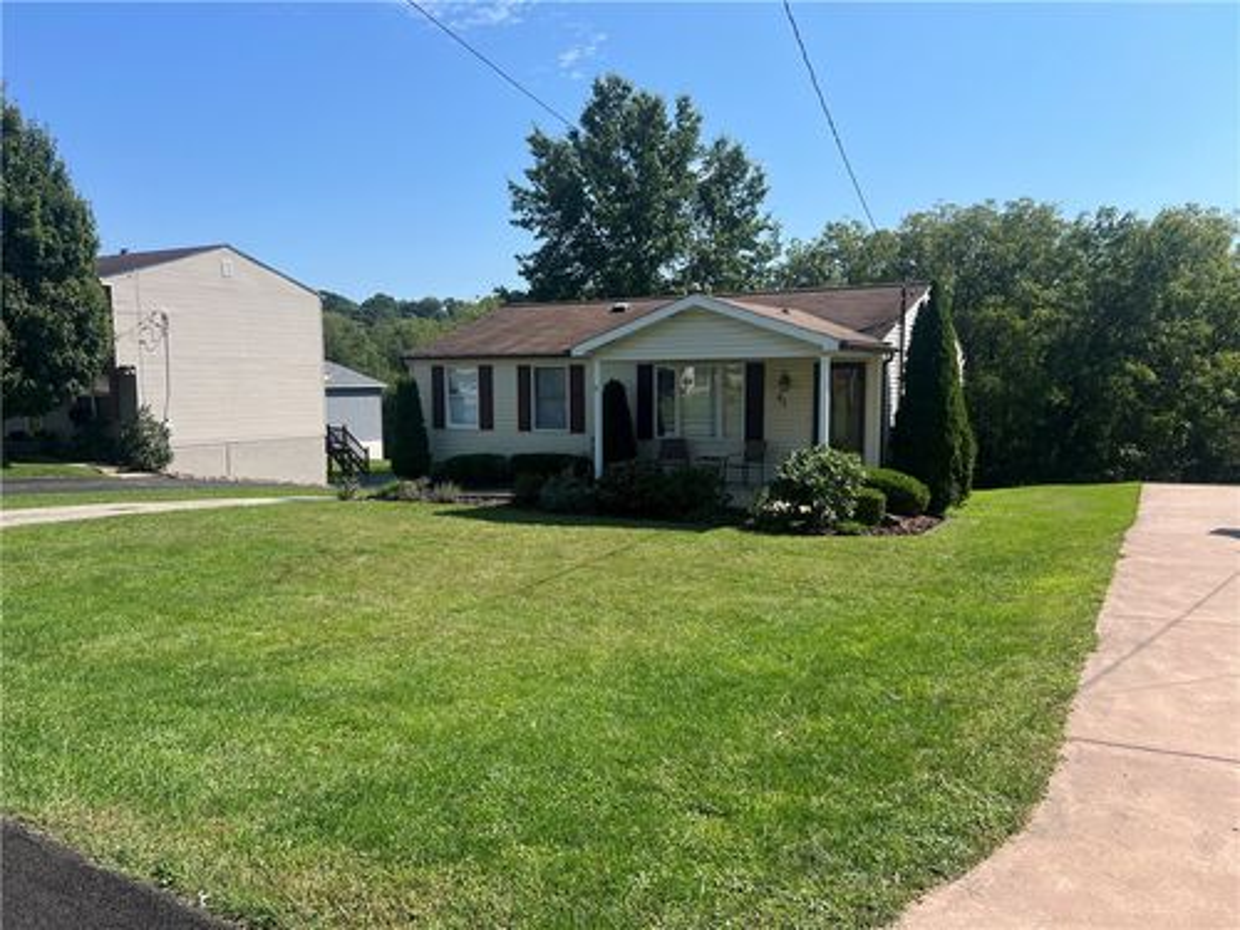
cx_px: 620
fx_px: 931
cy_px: 465
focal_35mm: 26
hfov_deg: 67.3
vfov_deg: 53.1
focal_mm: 5.7
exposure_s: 1/3704
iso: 50
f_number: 1.5
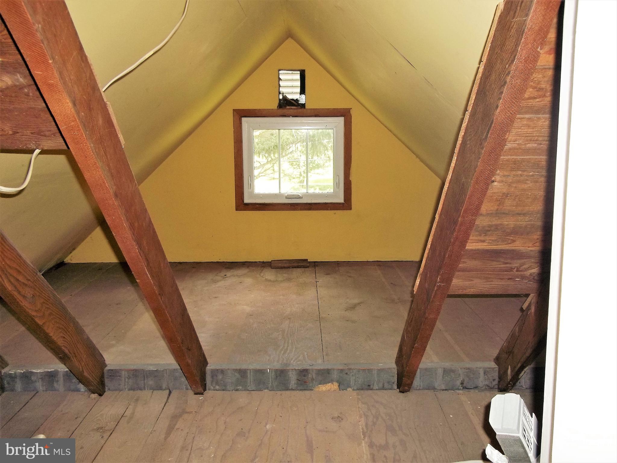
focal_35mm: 32
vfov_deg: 44.2
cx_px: 308
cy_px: 232
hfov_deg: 56.8
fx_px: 570
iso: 80
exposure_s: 1/30
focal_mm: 5.7
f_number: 2.9
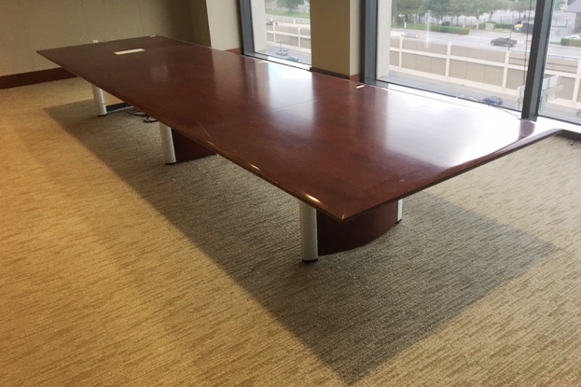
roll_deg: +3.6
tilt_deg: -23.7
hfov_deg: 60.3
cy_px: 173
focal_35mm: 31
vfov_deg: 42.3
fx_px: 500
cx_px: 293
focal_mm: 4.15
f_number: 2.2
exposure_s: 1/30
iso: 80
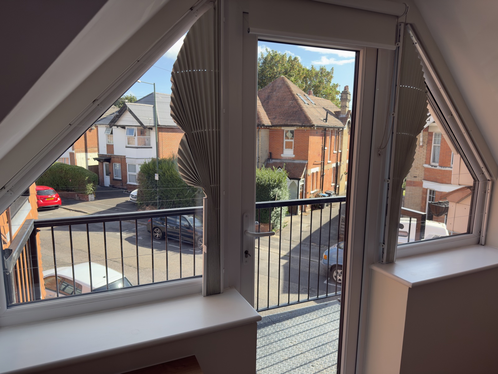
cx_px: 249
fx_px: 345
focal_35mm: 24
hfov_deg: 71.6
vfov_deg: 56.8
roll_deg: -1.4
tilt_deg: -9.2
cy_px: 187
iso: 64
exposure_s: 1/973
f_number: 1.78
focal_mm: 6.76
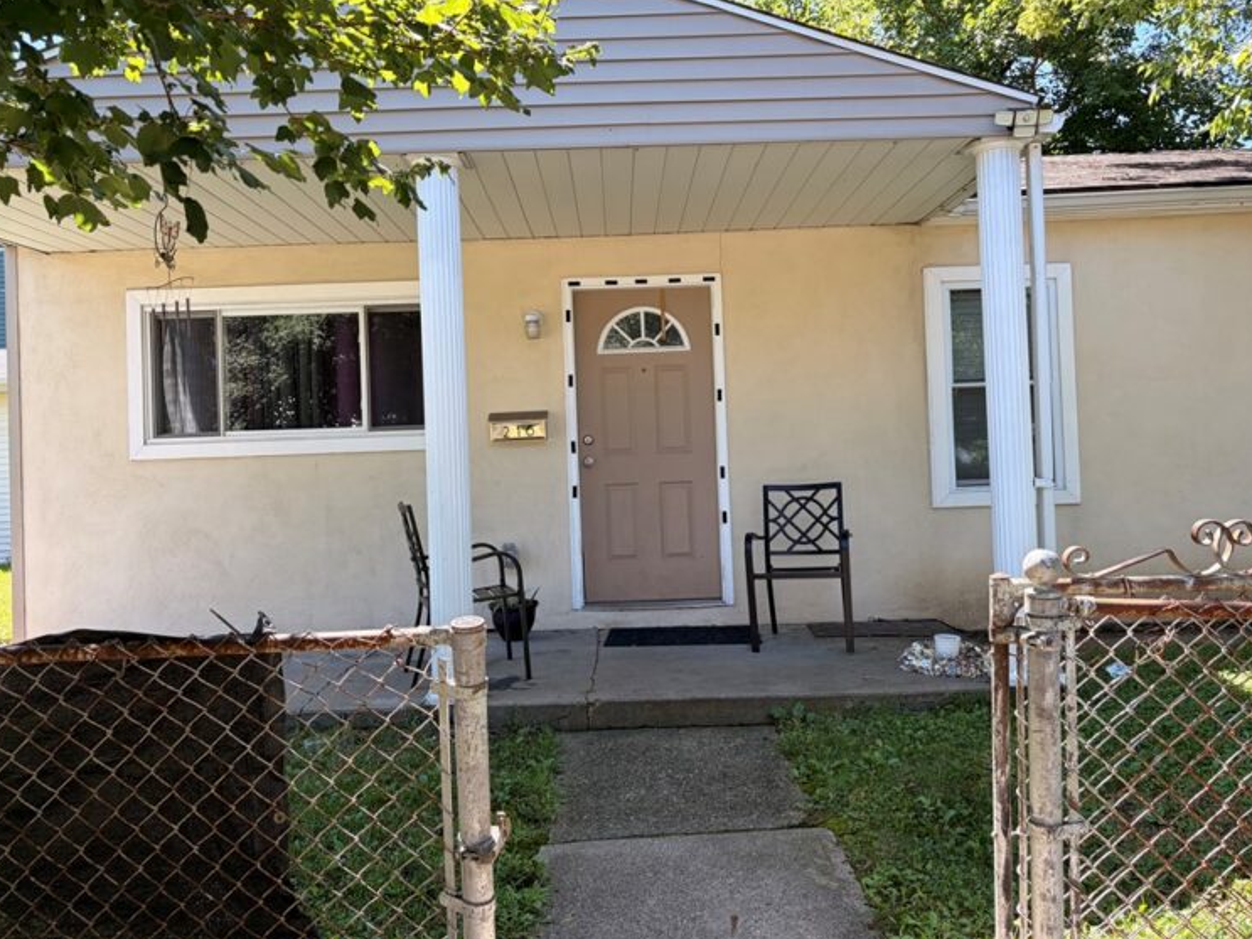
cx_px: 625
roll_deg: +2.0
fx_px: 1013
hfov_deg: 63.5
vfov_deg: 49.7
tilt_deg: +0.9
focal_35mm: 28
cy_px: 443
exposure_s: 1/402
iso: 50
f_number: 1.6
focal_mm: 5.96
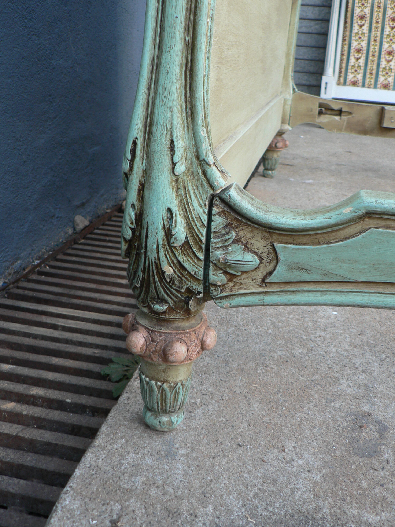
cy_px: 258
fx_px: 563
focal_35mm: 37
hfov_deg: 38.7
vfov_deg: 50.1
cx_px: 200
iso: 80
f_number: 2.8
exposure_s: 1/40
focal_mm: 6
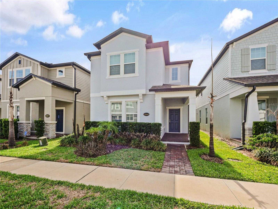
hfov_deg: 94.5
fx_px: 128
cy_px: 104
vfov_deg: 78.1
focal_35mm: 16
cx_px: 139
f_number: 9
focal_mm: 8
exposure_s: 1/500
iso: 200
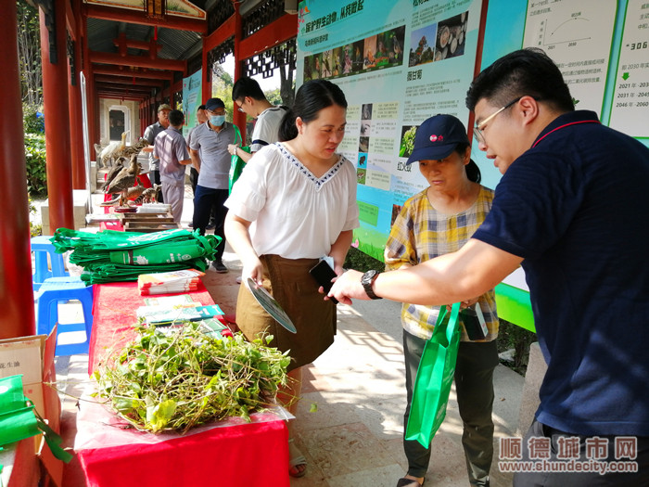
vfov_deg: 51.4
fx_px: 506
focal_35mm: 27
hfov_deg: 65.3
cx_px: 324
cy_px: 244
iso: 50
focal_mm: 3.62
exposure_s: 1/323
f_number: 1.8
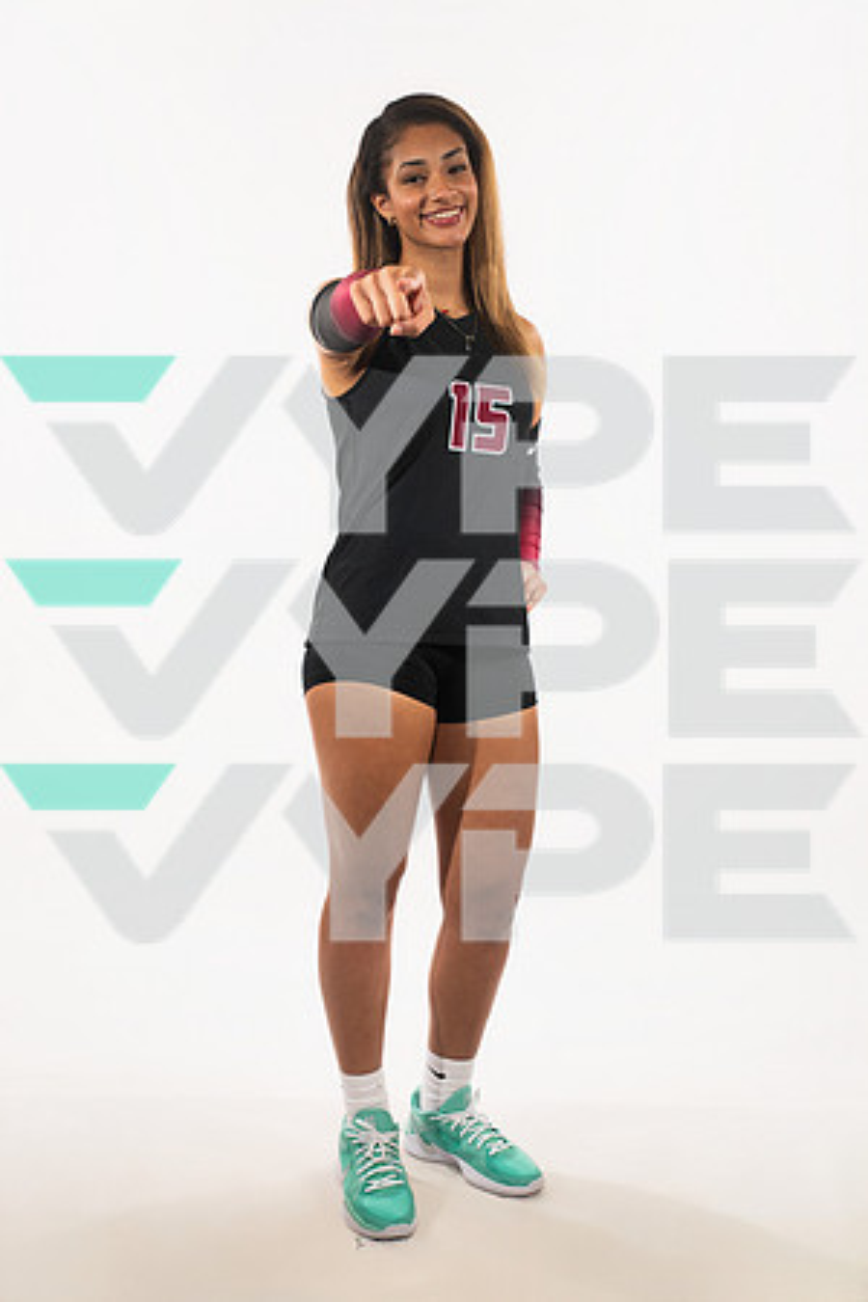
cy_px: 651
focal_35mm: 40
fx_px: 1447
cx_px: 434
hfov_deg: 33.4
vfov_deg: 48.5
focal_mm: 40
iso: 500
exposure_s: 1/320
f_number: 7.1
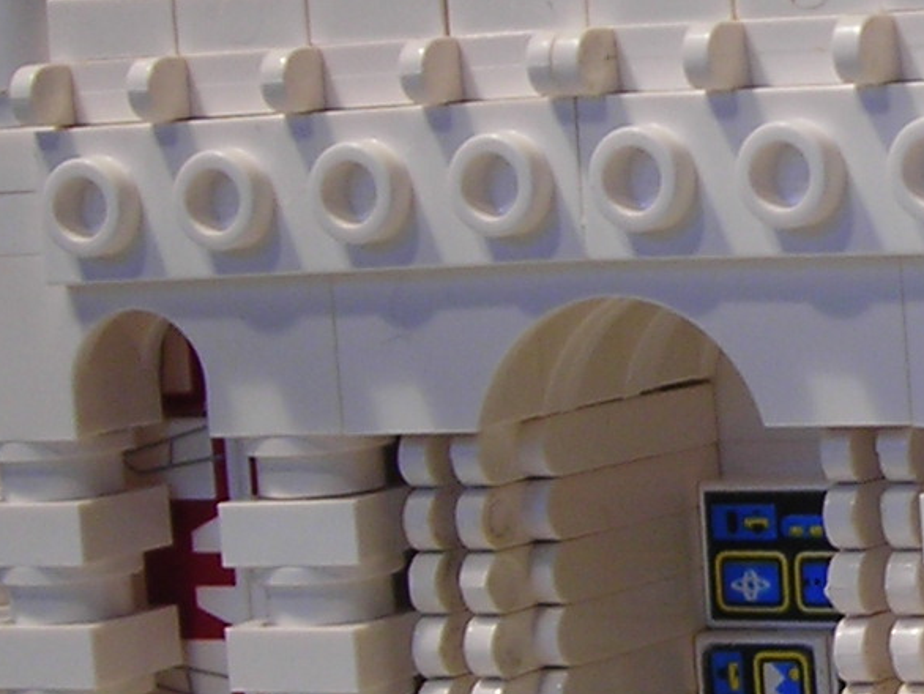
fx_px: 4486
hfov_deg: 11.3
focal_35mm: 168
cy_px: 319
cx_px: 1408
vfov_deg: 8.8
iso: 50
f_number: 3.2
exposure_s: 1/58.8
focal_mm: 6.3
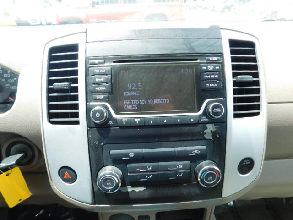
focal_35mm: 23
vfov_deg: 58.9
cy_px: 110
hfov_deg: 73.9
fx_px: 195
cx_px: 146
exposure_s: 1/125
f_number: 3
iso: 125
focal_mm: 4
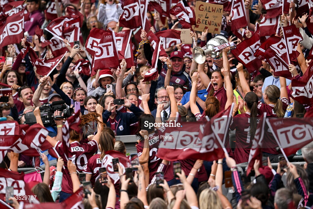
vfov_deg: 2.8
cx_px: 156
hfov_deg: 4.1
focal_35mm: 500
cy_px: 104
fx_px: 4348
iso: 1000
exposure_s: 1/2000
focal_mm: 500
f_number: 4
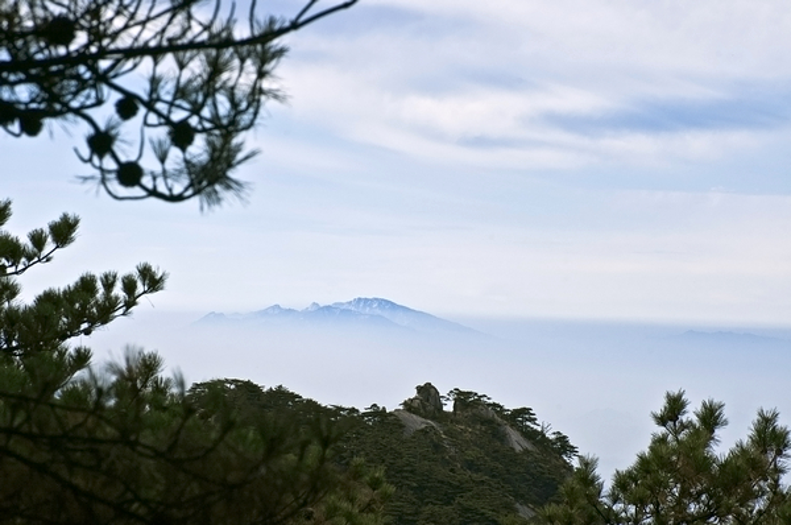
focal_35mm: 138
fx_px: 3027
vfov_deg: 9.9
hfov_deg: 14.9
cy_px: 262
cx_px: 396
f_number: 10
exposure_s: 1/400
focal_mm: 92
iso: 200
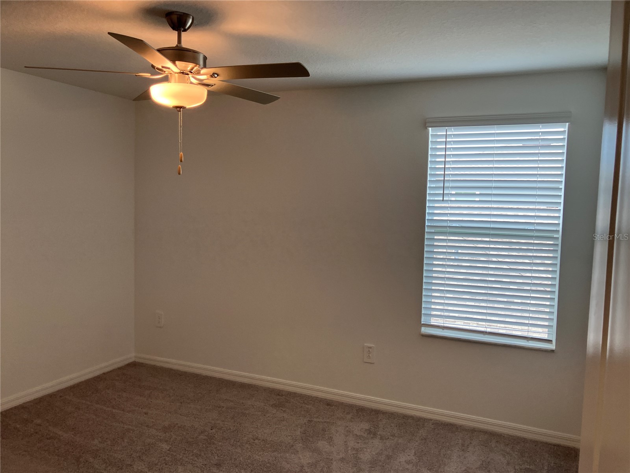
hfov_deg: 63.4
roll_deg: -1.2
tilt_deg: -3.9
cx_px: 315
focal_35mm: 28
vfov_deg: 49.7
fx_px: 510
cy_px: 236
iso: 64
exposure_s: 1/120
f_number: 1.8
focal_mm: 3.99
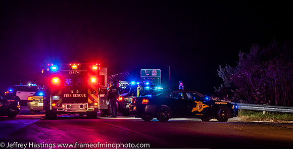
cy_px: 80
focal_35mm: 189
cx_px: 142
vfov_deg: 5.9
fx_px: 1434
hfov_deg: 11.7
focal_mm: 110
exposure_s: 1/50
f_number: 4.5
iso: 2000
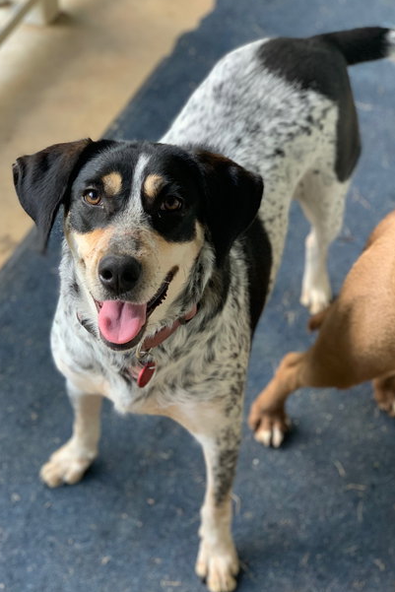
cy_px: 309
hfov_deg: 22.6
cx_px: 152
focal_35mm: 60
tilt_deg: -47.6
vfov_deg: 33.4
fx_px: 987
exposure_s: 1/112
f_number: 2.4
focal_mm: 6
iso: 125
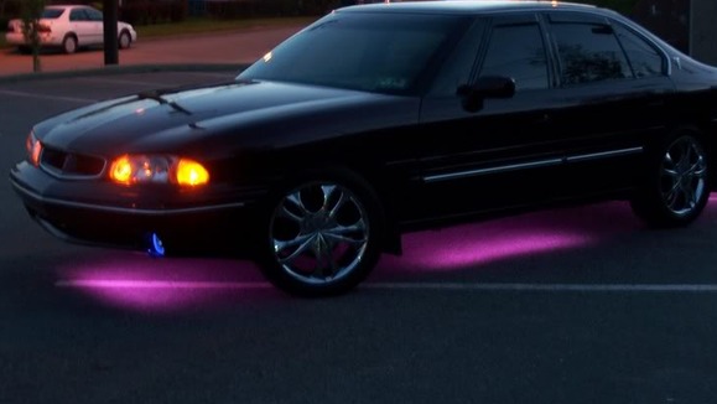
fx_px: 1350
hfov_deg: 29.7
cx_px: 394
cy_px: 149
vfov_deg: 17.0
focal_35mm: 71
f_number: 3.1
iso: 80
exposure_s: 1/2
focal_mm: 9.8
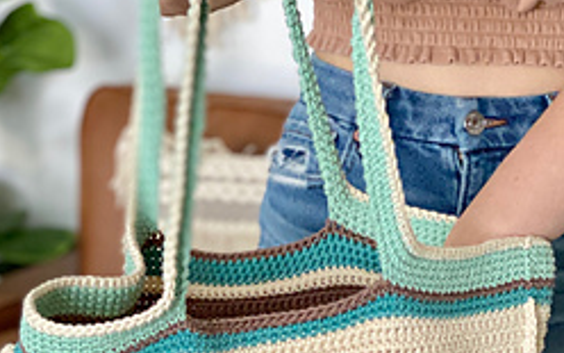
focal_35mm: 111
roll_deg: +0.4
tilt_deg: -22.6
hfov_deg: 18.8
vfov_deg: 11.4
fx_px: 1706
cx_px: 288
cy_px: 483
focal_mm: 6
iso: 200
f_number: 2
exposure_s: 1/122
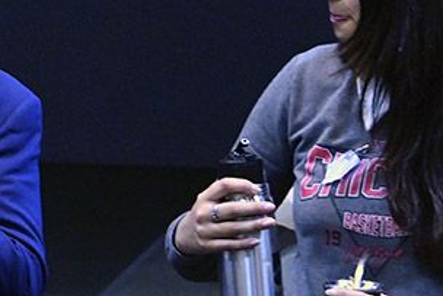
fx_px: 7780
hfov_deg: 3.3
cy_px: 232
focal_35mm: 632
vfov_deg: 2.2
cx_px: -128
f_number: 3.2
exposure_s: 1/160
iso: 2500
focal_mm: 160
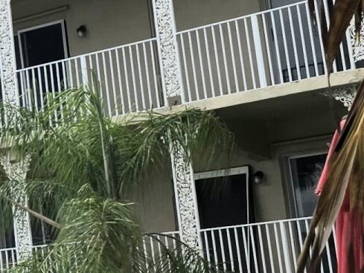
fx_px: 1483
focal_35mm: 141
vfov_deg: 10.5
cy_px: 34
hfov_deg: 11.4
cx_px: -532
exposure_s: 1/10000
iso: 64
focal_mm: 6.3
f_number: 1.7
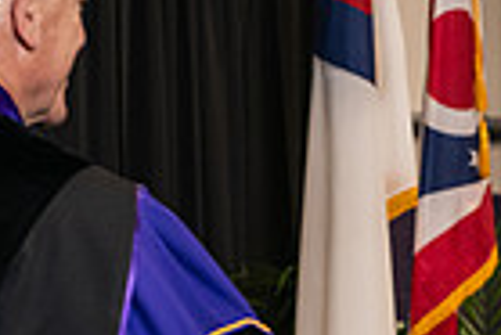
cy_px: 315
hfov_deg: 7.5
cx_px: 458
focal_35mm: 275
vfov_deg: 5.0
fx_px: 3831
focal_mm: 66
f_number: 5
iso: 1600
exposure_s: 1/125
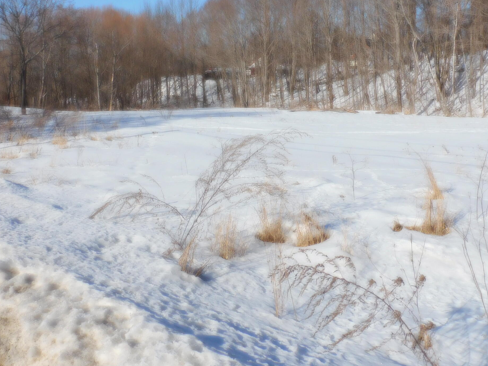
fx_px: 550
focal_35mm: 39
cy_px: 110
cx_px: 232
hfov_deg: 47.8
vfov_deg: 36.3
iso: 125
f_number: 4.8
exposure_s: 1/1600
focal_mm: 4.3
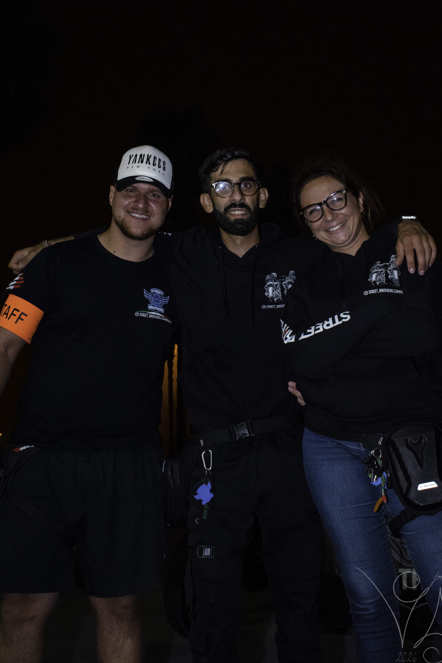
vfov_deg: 42.6
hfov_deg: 29.2
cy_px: 269
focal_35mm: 46
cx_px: 234
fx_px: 847
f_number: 5.6
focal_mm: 24
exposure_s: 1/200
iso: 1600
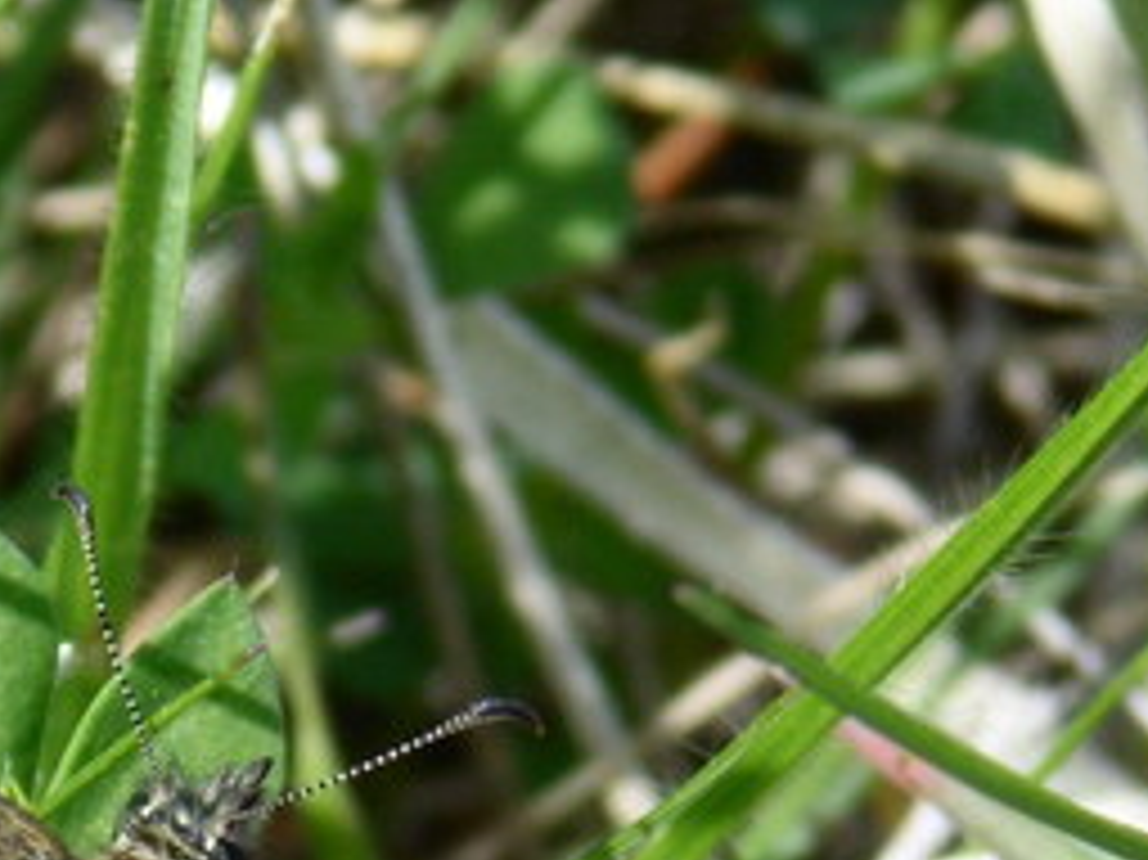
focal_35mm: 1406
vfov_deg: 1.1
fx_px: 46606
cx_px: -106
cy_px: 1184
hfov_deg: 1.4
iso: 100
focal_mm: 77.4
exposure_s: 1/250
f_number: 5.9
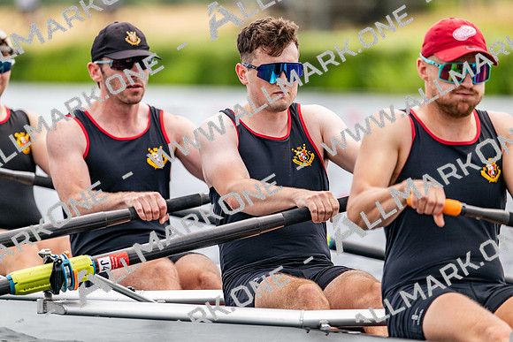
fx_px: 5701
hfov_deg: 5.2
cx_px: 256
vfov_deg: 3.4
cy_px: 171
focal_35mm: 400
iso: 400
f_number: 4.5
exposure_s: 1/2500
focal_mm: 400
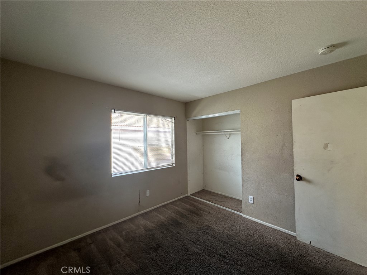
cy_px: 138
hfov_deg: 102.1
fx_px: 148
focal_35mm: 14
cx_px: 184
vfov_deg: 85.7
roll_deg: +0.6
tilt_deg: +1.4
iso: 100
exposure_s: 1/99
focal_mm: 2.22
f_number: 2.2
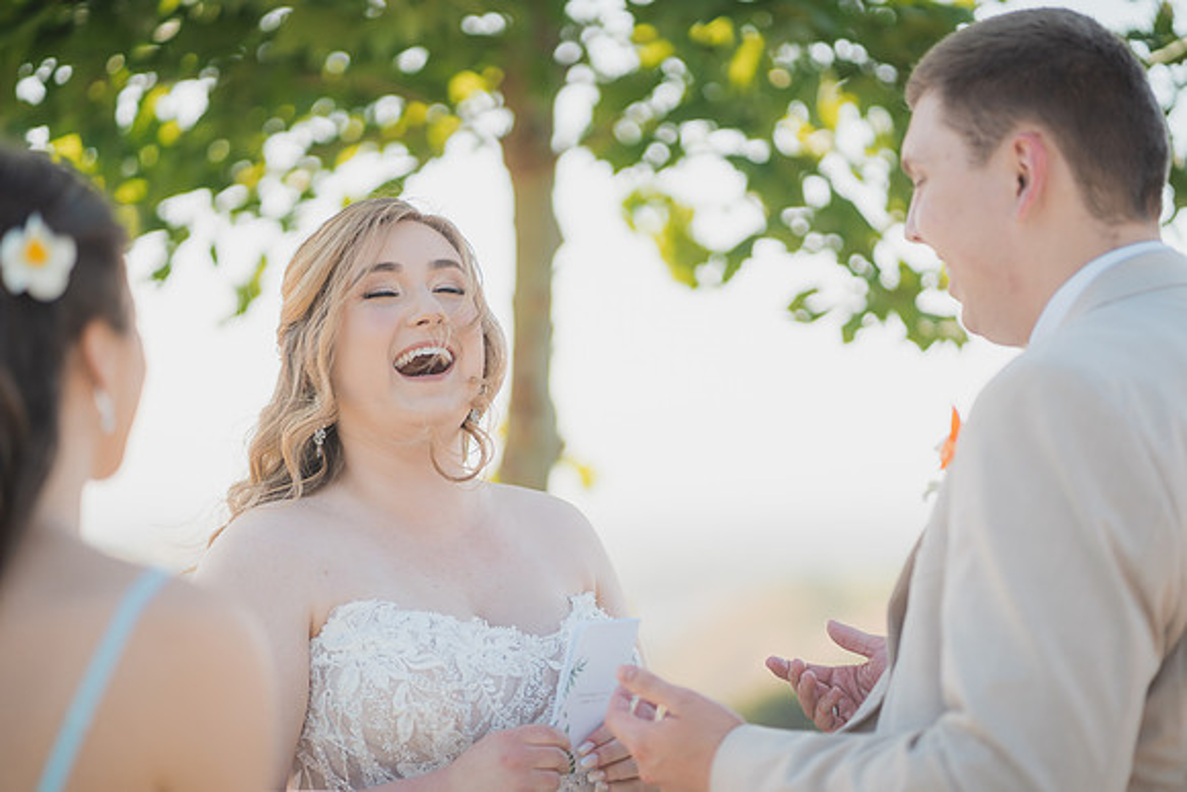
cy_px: 396
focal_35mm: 85
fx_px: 2803
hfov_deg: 23.9
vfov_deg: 16.1
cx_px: 594
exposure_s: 1/2000
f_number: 1.8
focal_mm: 85
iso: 125
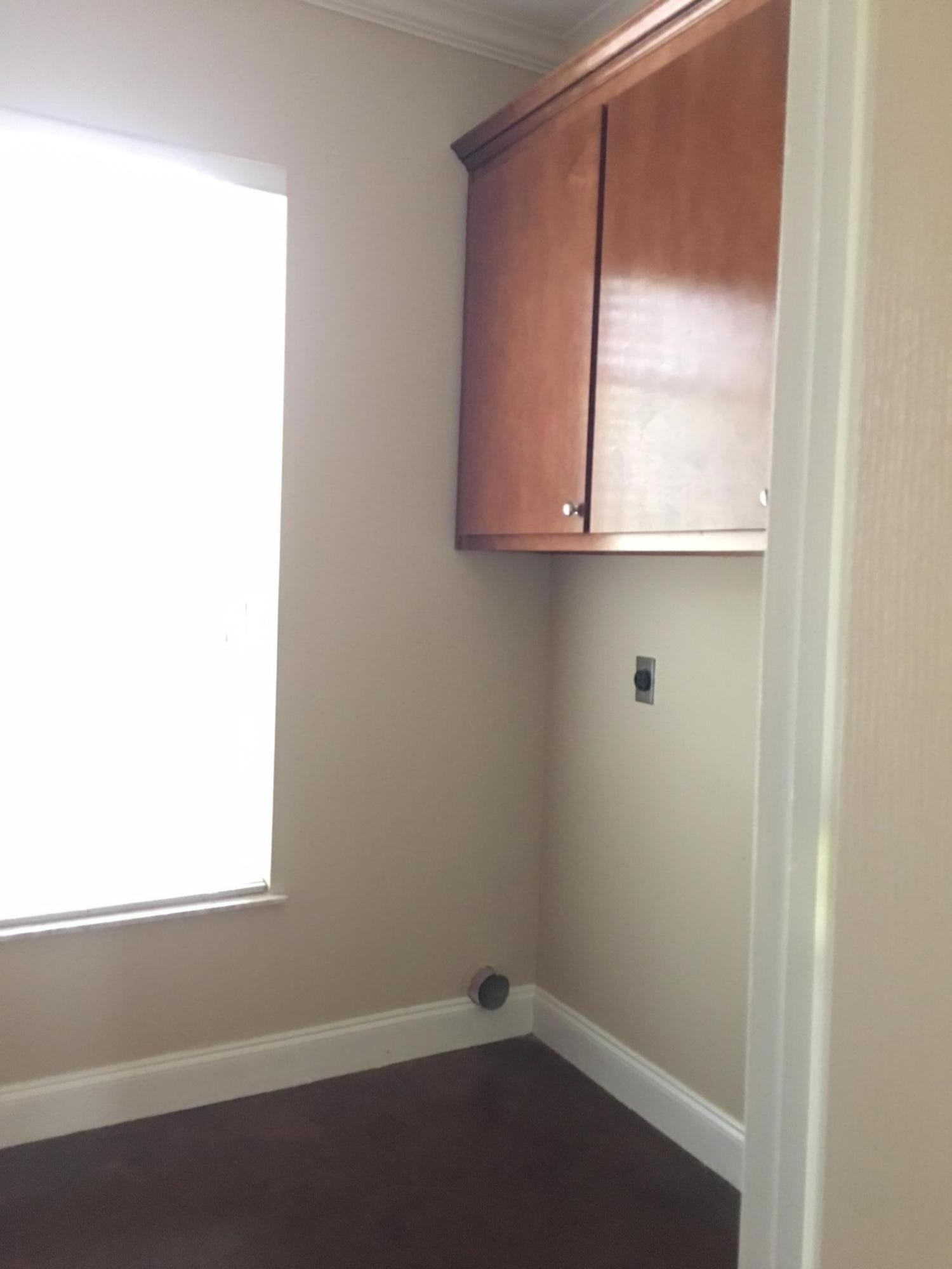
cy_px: 634
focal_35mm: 29
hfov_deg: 48.2
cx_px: 476
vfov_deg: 61.7
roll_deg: -2.6
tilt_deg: -1.6
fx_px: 1063
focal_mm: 4.15
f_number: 2.2
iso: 200
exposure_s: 1/4
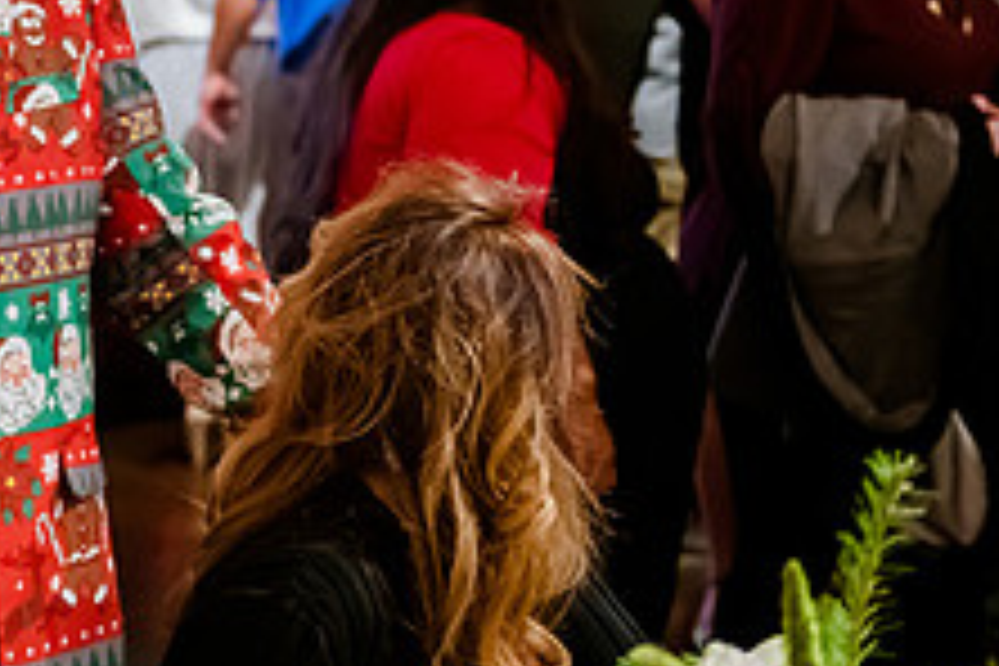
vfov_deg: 11.2
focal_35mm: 122
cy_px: 92
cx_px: -157
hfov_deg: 16.2
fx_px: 3385
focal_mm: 45
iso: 5000
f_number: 2.8
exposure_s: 1/80
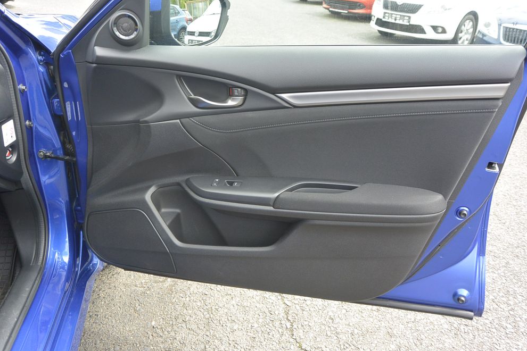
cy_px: 172
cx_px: 272
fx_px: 439
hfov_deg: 61.9
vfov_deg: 43.6
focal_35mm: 30
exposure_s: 1/250
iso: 200
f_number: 3.5
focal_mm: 11
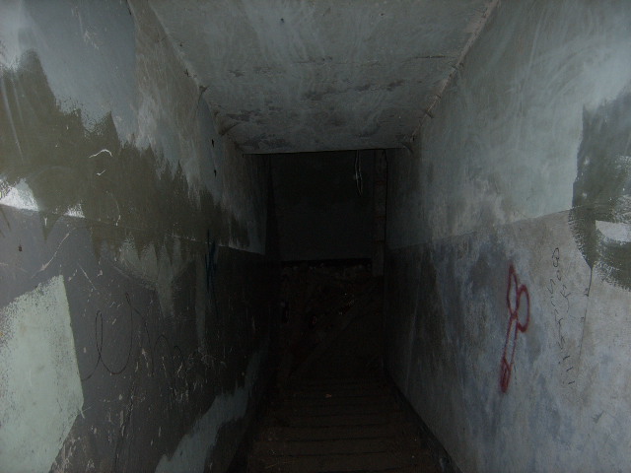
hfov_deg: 52.6
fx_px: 638
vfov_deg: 40.7
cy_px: 236
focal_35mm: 35
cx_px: 316
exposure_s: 1/30
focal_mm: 5.8
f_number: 2.8
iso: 69
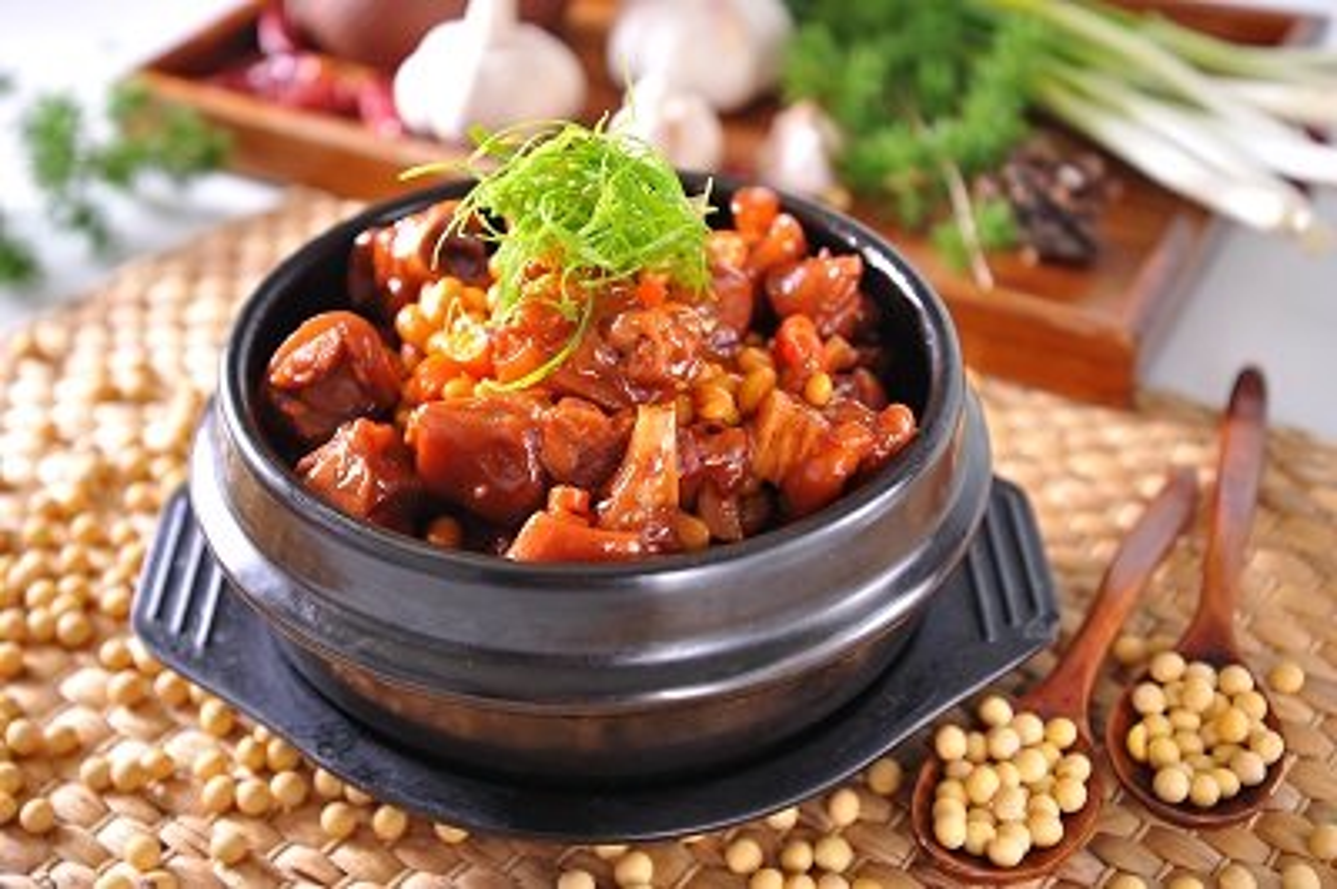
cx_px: 668
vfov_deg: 23.3
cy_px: 444
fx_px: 2152
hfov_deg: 34.5
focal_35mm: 58
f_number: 5
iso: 250
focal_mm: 58
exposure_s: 1/125
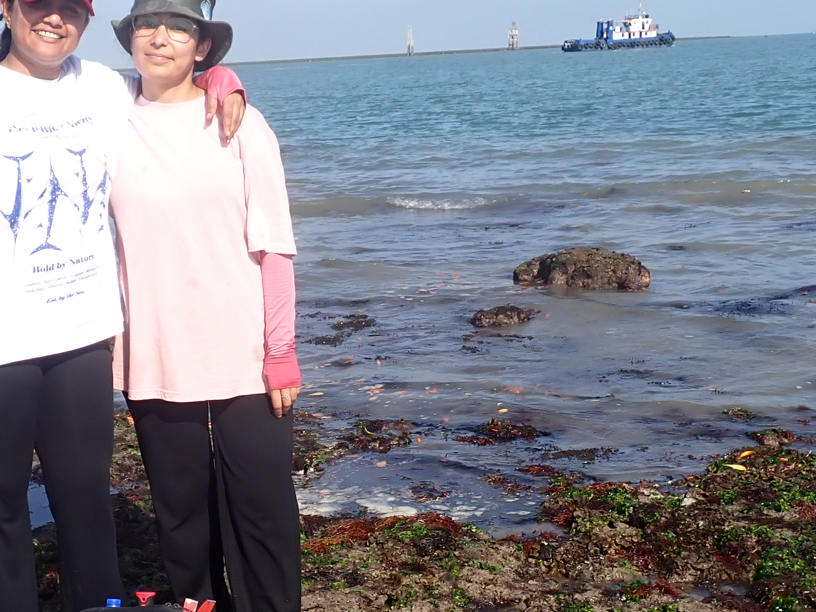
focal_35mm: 66
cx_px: 159
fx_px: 1556
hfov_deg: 28.7
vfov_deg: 22.2
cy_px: 395
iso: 100
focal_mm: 5.4
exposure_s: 1/160
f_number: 9
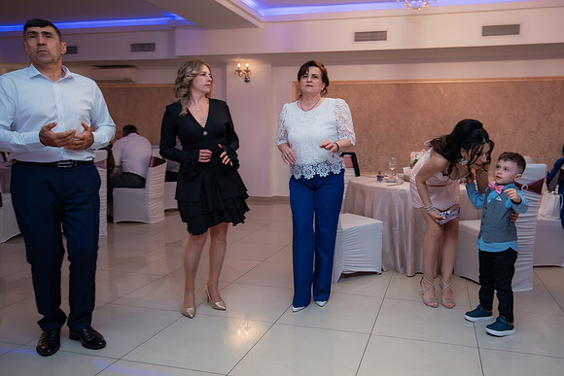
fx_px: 411
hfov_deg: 68.3
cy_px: 175
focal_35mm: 26
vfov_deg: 49.2
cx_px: 336
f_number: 2.8
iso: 1600
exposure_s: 1/200
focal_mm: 22
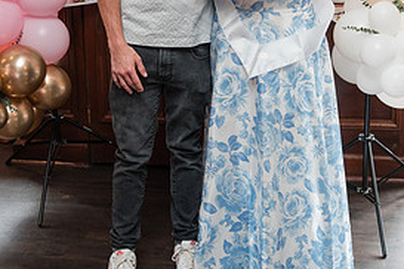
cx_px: 218
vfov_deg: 20.2
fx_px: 741
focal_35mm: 66
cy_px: 22
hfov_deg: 30.5
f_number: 4
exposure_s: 1/250
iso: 2500
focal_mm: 40
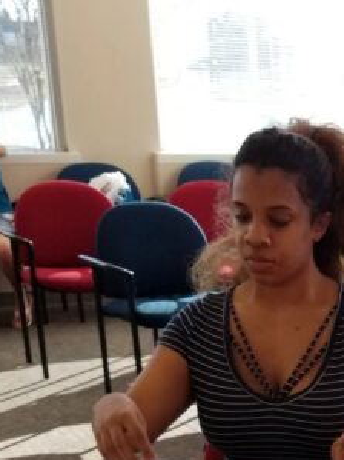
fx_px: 1180
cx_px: 579
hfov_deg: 14.9
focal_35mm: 89
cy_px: 640
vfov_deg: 19.8
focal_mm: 4.25
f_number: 1.7
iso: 50
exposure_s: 1/142
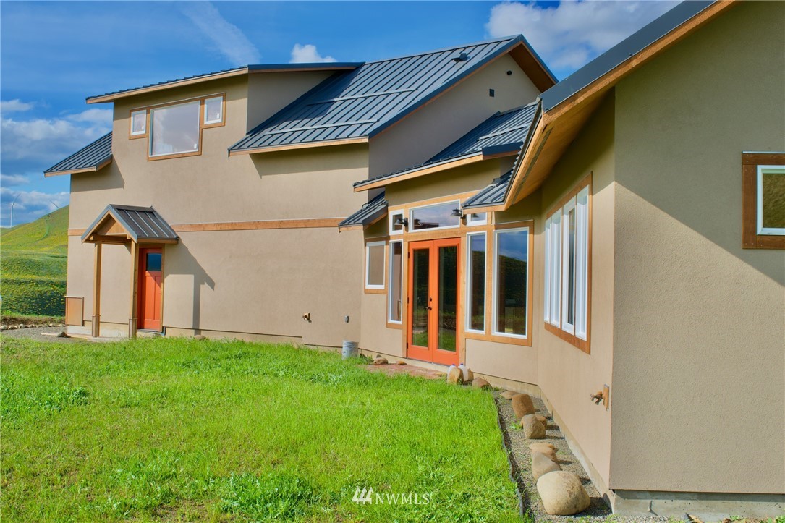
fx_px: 818
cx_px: 392
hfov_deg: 51.3
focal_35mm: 38
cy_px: 262
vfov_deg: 35.5
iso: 200
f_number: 10
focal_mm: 25
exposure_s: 1/400
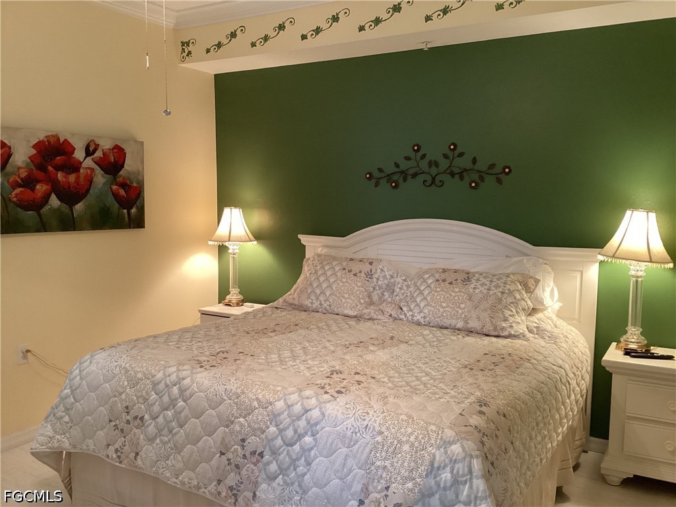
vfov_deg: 45.4
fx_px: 605
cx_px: 338
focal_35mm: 31
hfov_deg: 58.4
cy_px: 254
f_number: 2.4
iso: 250
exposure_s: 1/60
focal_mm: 3.3
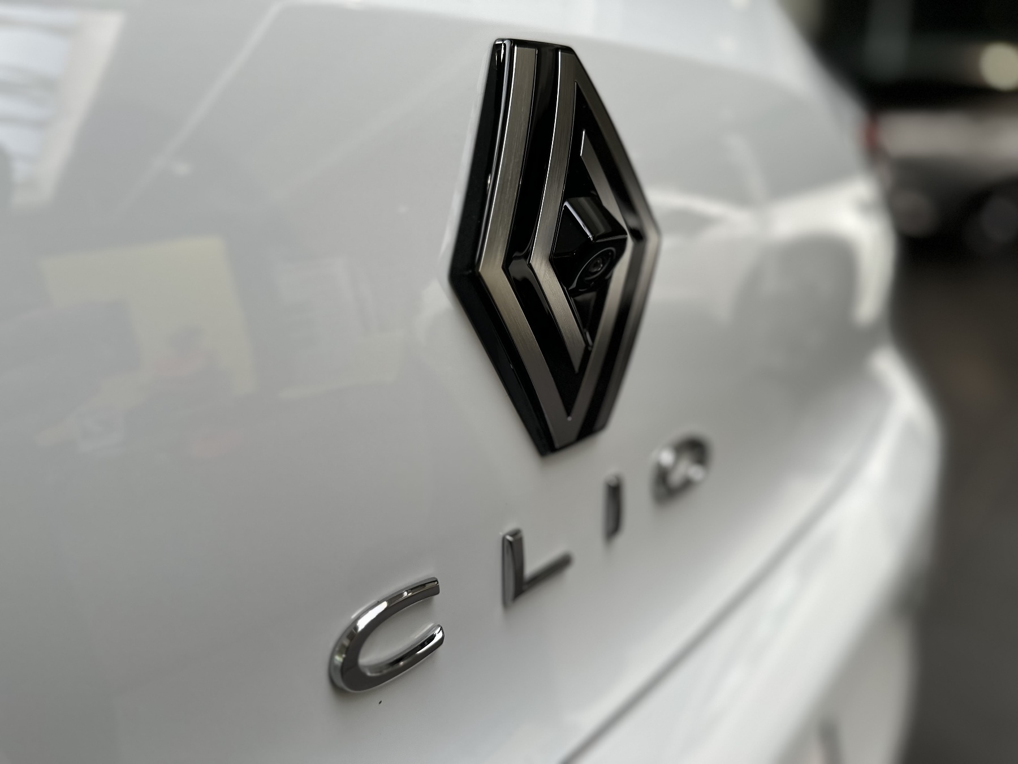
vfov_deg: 56.8
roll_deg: +0.5
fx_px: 706
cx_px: 509
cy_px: 382
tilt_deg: -16.5
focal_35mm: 24
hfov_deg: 71.6
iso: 80
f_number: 1.78
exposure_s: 1/355
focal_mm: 6.86
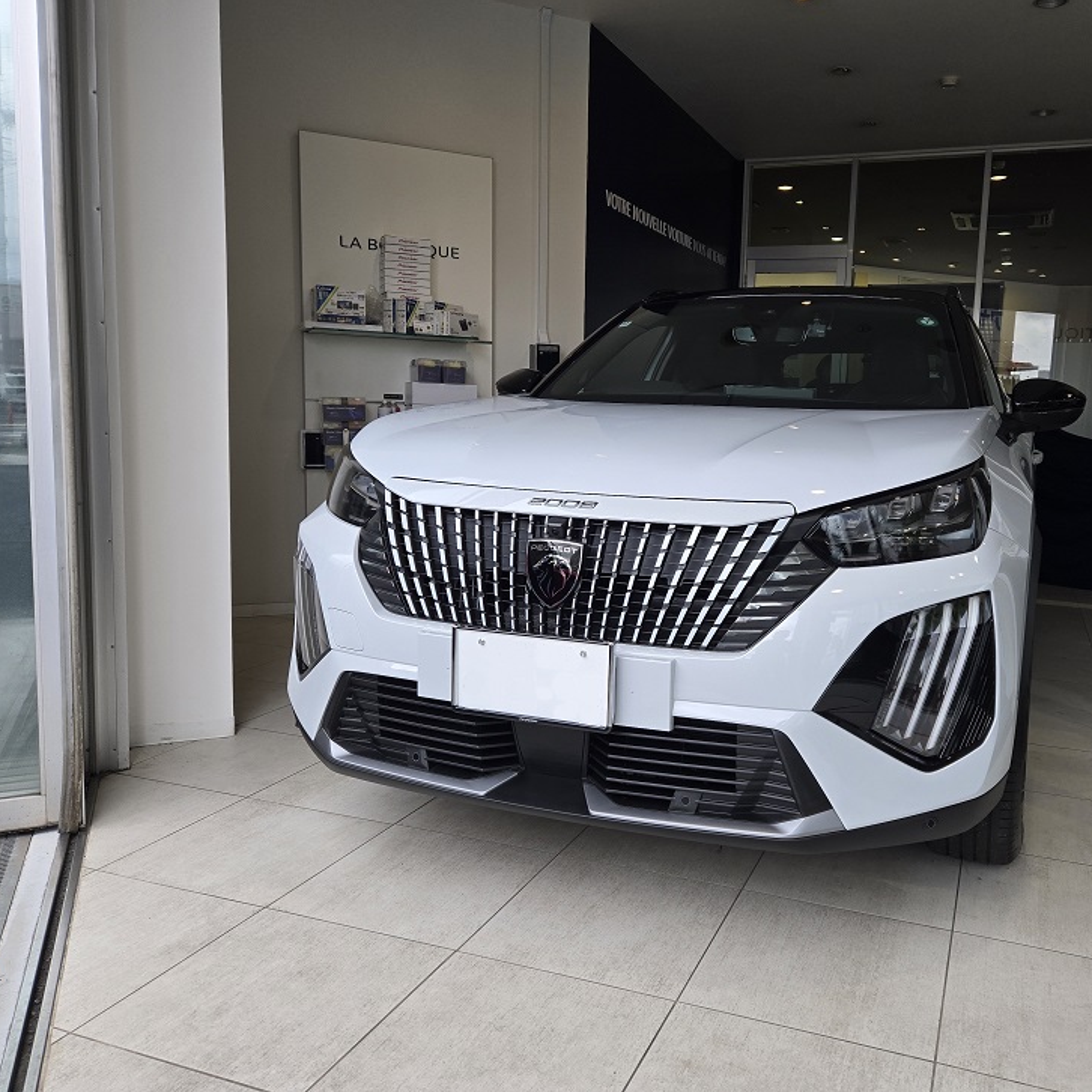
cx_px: 687
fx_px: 999
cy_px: 535
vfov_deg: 57.3
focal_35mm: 28
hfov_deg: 56.6
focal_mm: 5.4
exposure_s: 1/508
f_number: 1.8
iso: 100
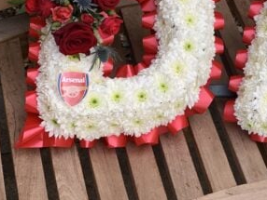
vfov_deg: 13.5
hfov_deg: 17.6
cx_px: 269
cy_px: 39
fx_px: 841
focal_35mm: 109
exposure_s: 1/122
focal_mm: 6
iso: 50
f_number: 2.4
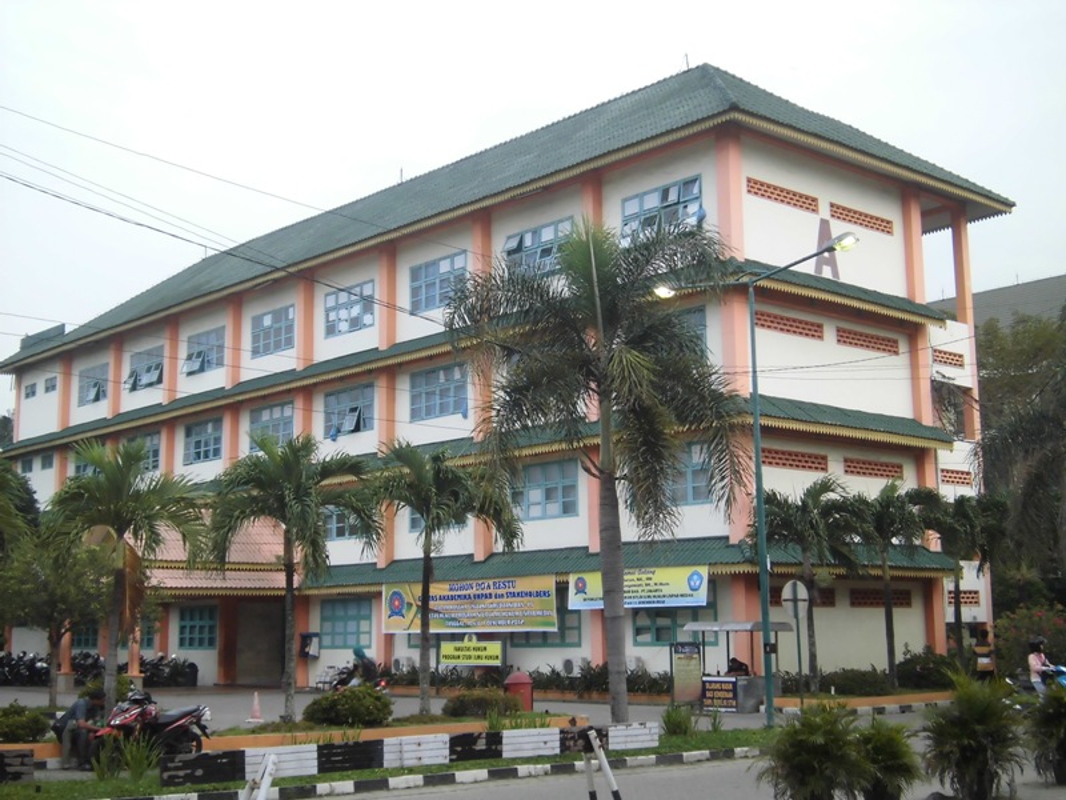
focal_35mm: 47
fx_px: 1447
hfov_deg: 40.4
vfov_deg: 30.9
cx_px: 533
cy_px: 400
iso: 200
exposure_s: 1/60
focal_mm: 8.3
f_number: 3.4
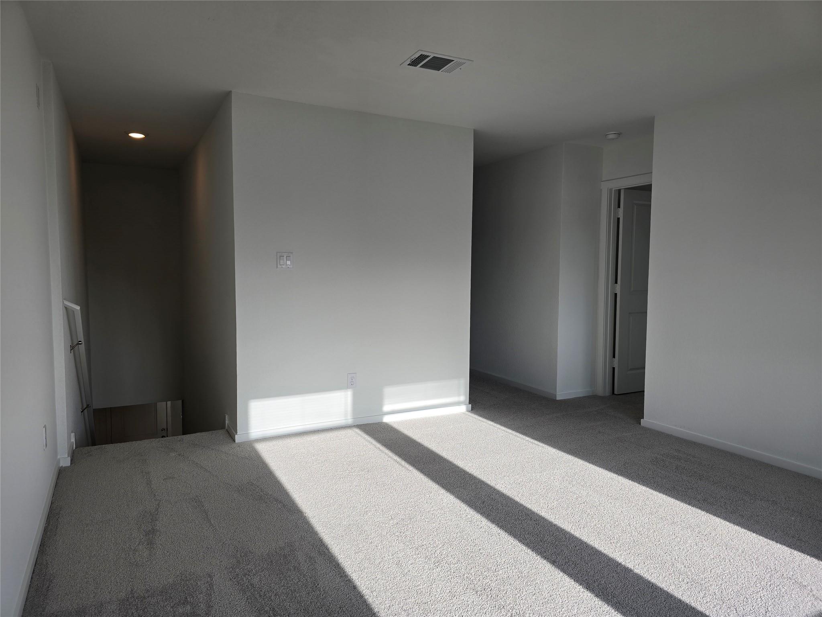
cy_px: 308
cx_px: 411
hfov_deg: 73.9
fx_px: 546
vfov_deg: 58.9
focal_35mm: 23
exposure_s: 1/215
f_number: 1.7
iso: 12
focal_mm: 6.3
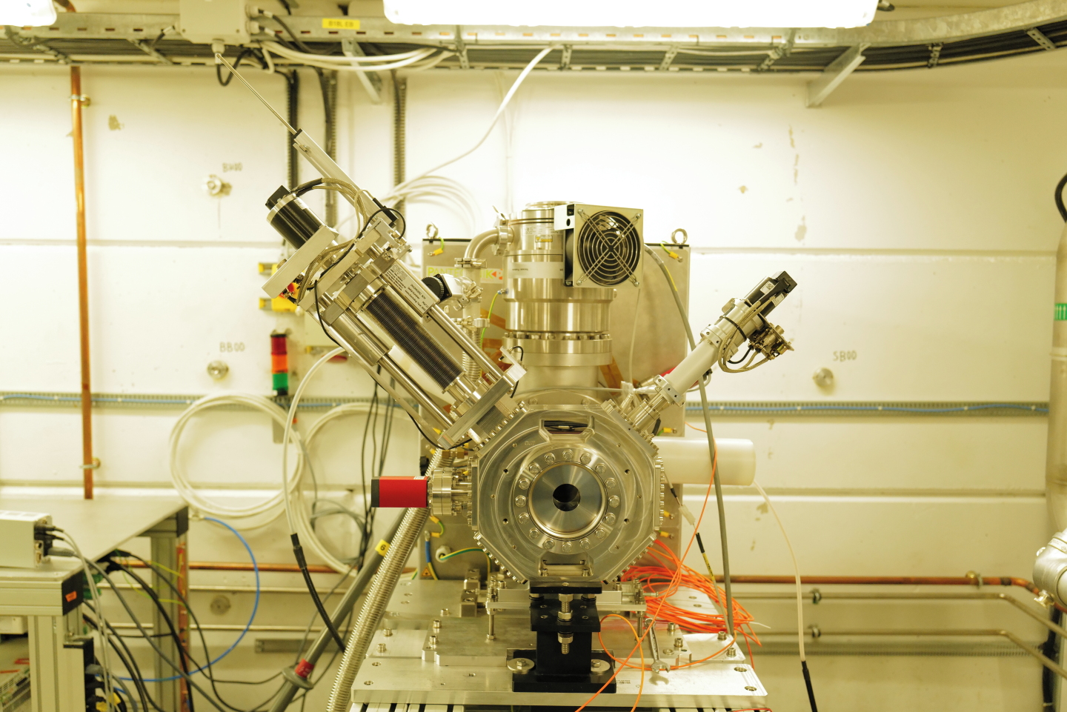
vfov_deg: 46.4
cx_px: 534
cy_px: 356
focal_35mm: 28
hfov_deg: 65.5
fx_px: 830
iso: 2500
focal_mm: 28
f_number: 3.5
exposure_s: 1/125
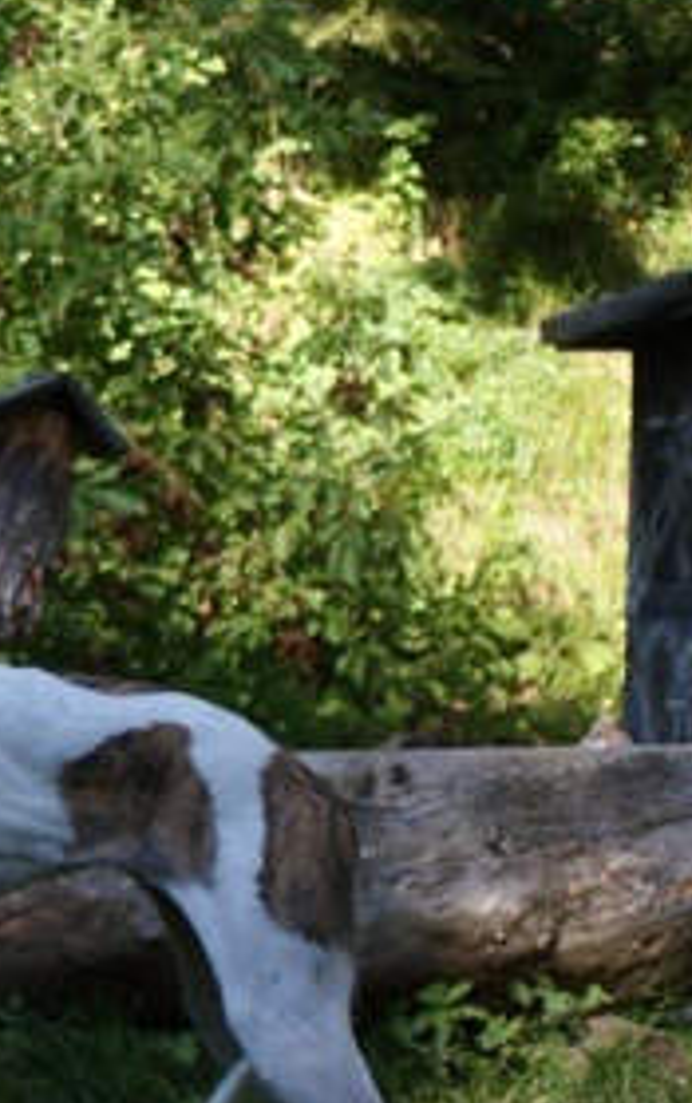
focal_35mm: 175
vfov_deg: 12.0
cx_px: -107
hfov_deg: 7.5
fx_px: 5267
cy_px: 605
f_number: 5.6
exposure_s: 1/80
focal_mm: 50
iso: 100
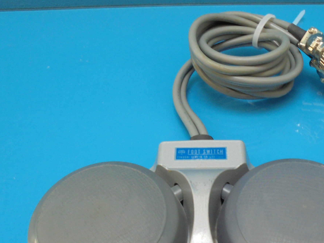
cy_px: 163
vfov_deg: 34.0
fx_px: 393
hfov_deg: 44.5
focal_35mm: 42
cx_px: 201
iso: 200
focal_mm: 5.3
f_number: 3.7
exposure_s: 1/30
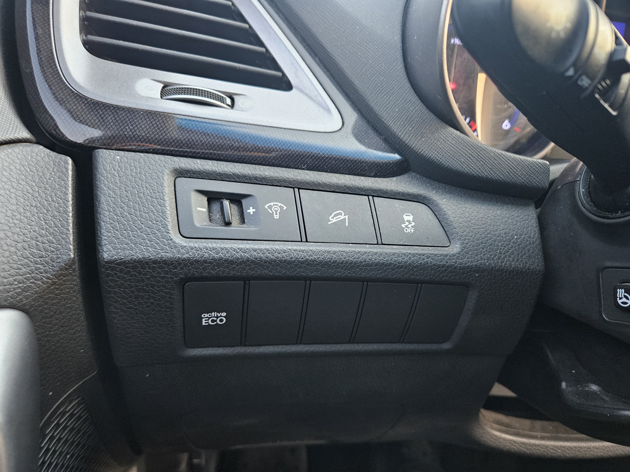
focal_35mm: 23
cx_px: 315
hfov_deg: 73.9
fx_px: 419
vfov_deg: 58.9
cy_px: 236
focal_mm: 5.4
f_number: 1.8
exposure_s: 1/30
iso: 640
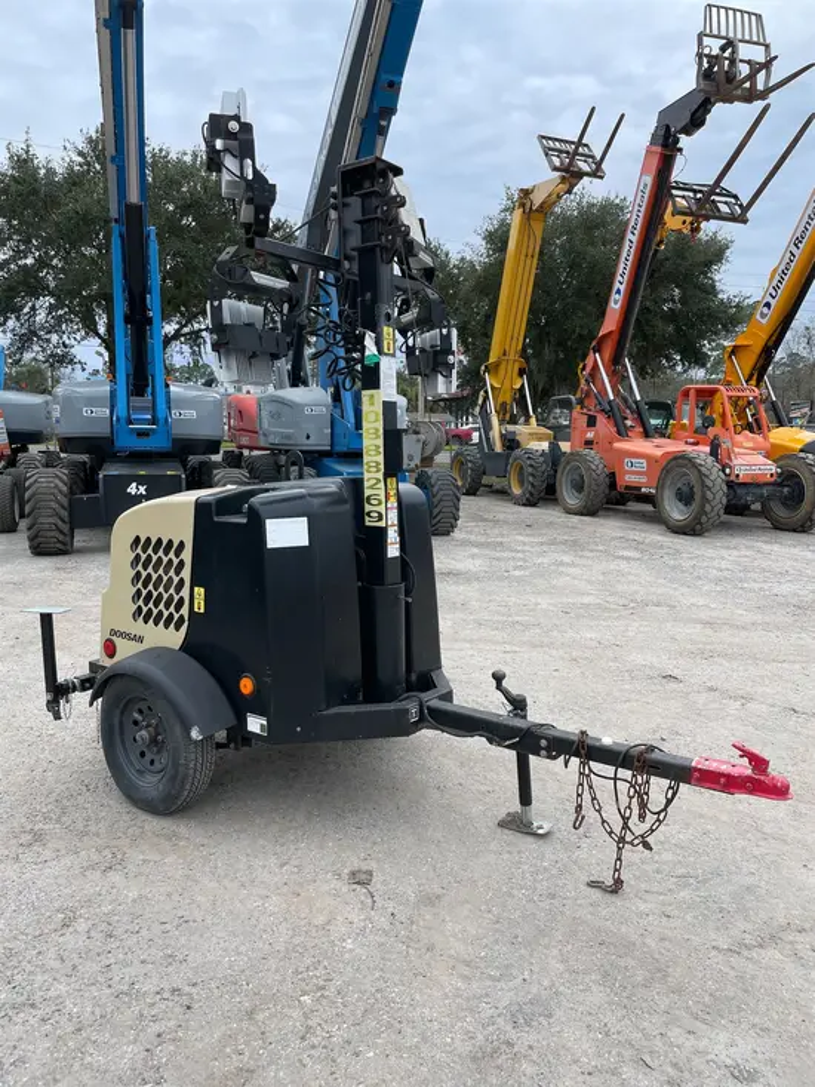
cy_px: 544
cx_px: 408
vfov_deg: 67.3
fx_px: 816
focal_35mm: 26
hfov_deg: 53.1
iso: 32
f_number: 1.6
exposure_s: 1/796
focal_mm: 4.2
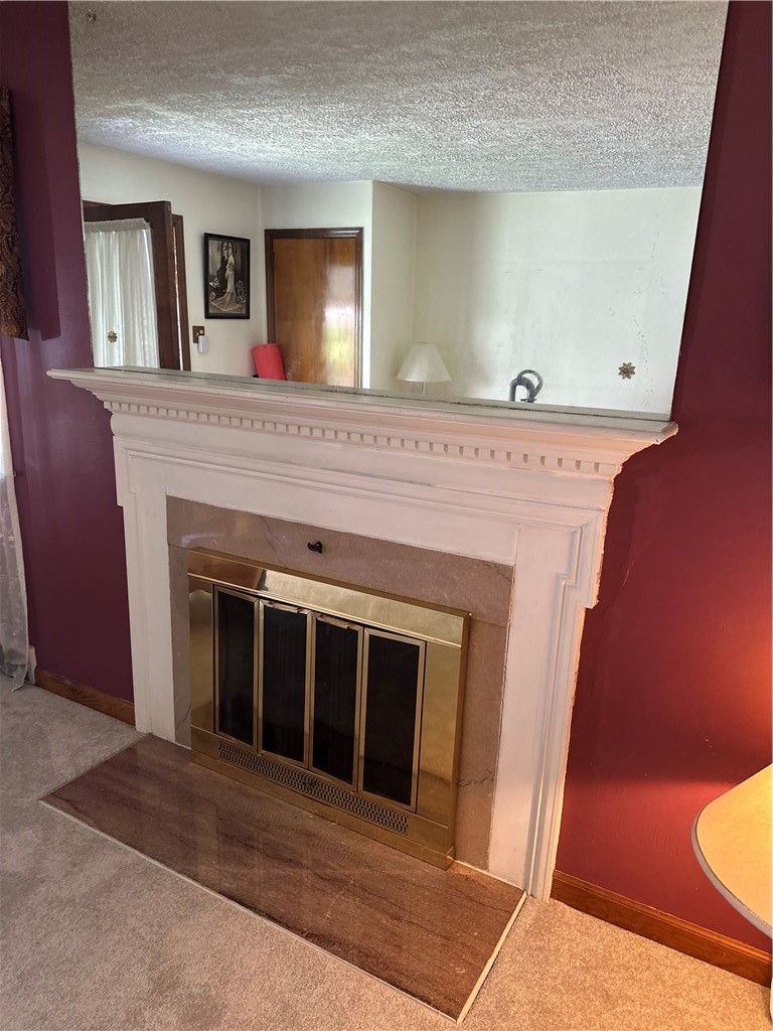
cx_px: 386
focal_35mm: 24
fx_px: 715
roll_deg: -3.3
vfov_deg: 71.6
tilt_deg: -14.1
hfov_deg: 56.8
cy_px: 516
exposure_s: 1/60
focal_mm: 6.86
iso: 250
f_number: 1.78
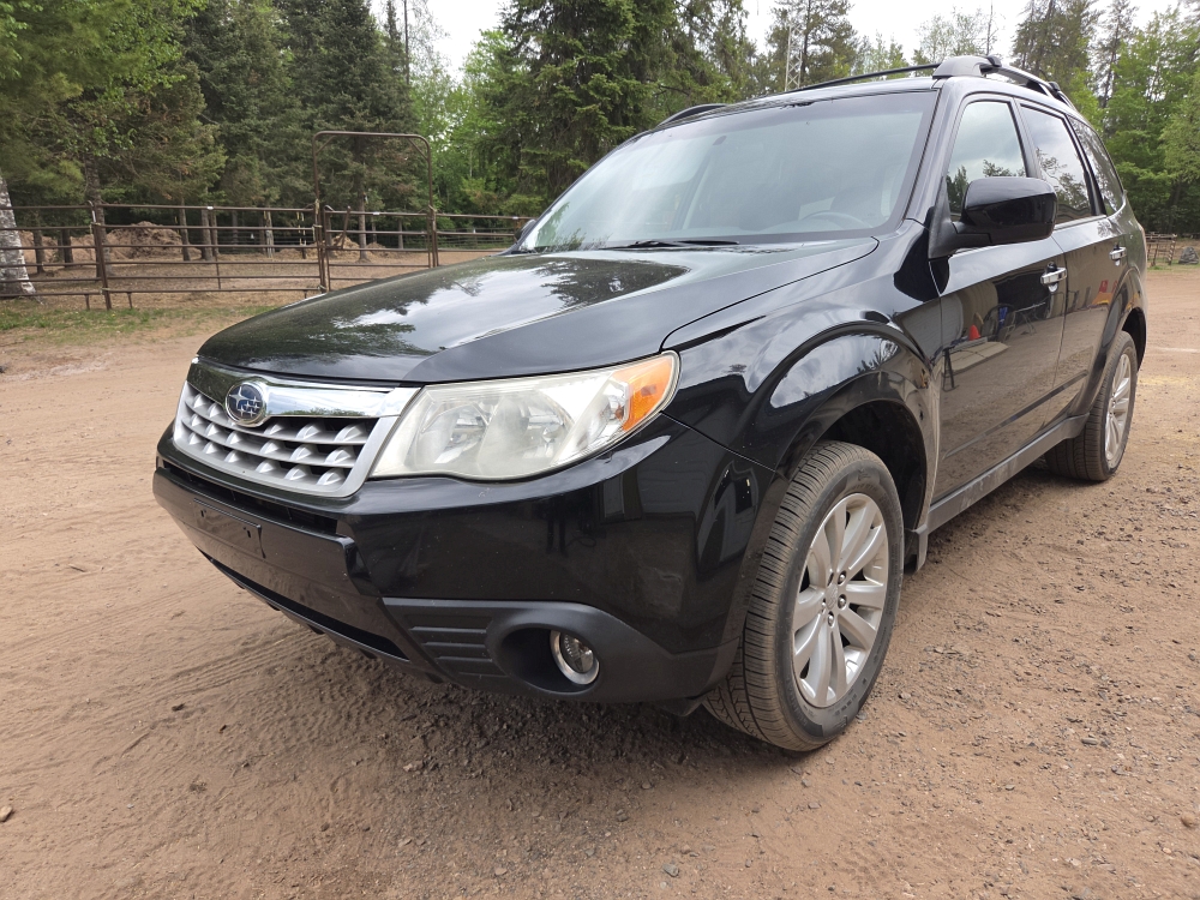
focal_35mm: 23
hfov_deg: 73.9
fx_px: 797
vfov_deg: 58.9
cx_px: 600
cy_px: 450
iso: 25
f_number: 1.8
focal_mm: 5.4
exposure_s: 1/374
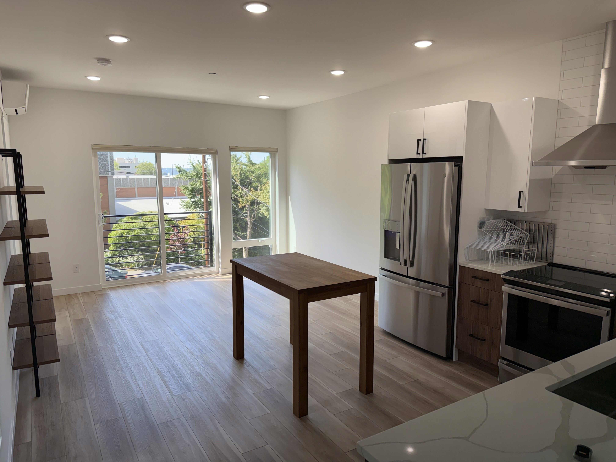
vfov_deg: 56.8
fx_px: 427
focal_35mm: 24
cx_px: 308
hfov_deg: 71.6
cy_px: 231
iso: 100
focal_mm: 6.76
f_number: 1.78
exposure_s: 1/430
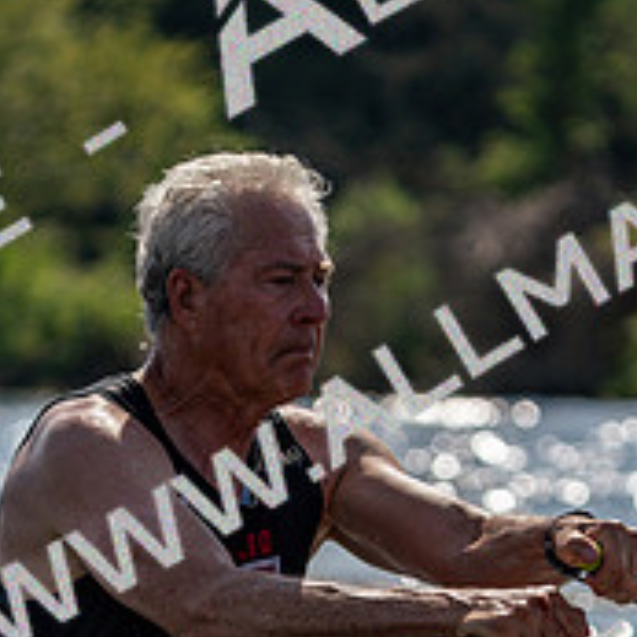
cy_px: 657
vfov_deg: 3.1
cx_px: 416
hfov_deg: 3.1
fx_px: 11867
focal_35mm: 570
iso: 125
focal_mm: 200
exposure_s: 1/1600
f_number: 5.6
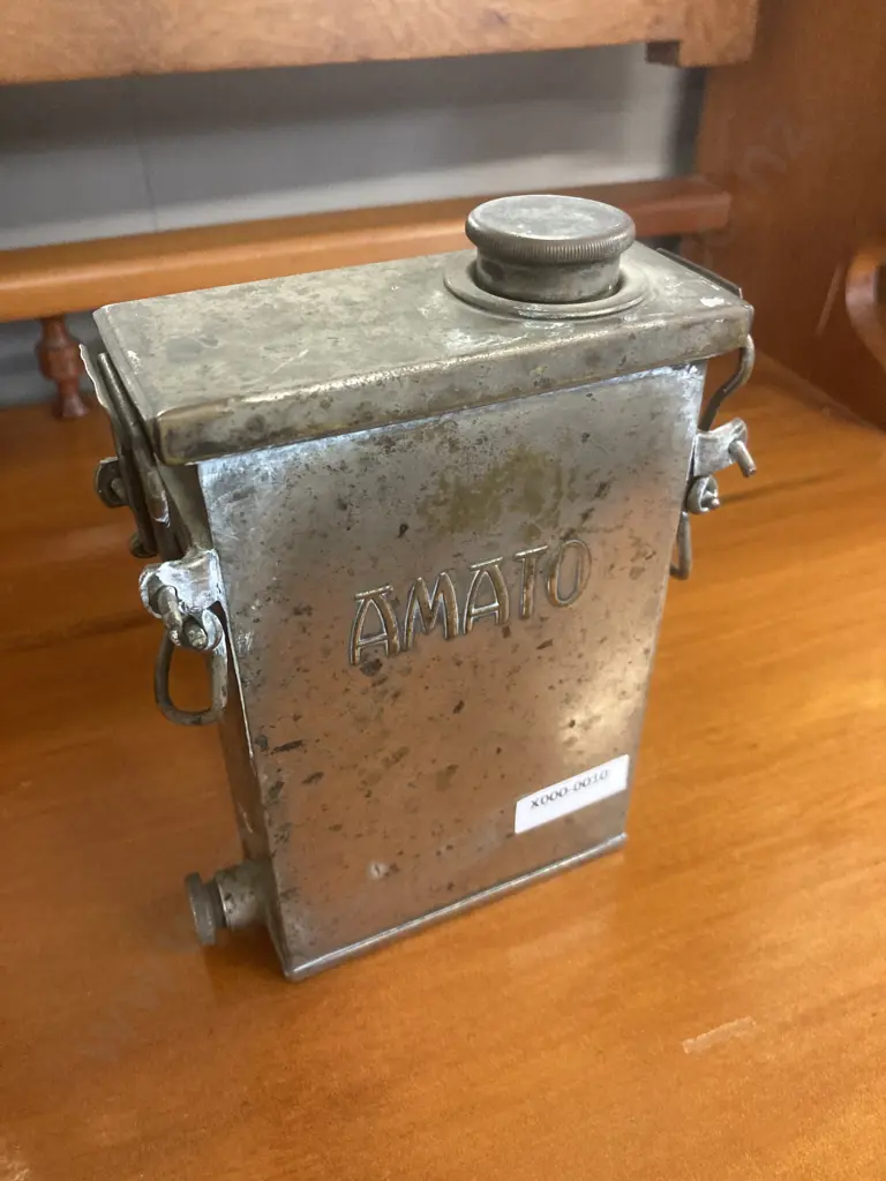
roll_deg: -2.6
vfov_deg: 63.4
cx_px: 443
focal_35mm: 28
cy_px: 590
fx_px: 956
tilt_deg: -38.0
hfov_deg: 49.7
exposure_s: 1/33
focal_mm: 3.99
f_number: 1.8
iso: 320
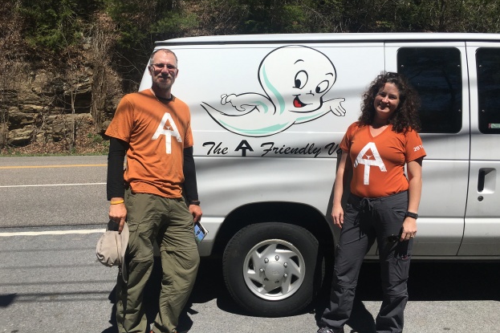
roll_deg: -1.7
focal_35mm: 31
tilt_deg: -0.3
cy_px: 142
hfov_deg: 60.3
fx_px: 430
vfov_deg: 42.2
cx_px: 254
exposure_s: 1/3077
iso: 25
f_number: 2.2
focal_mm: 4.15
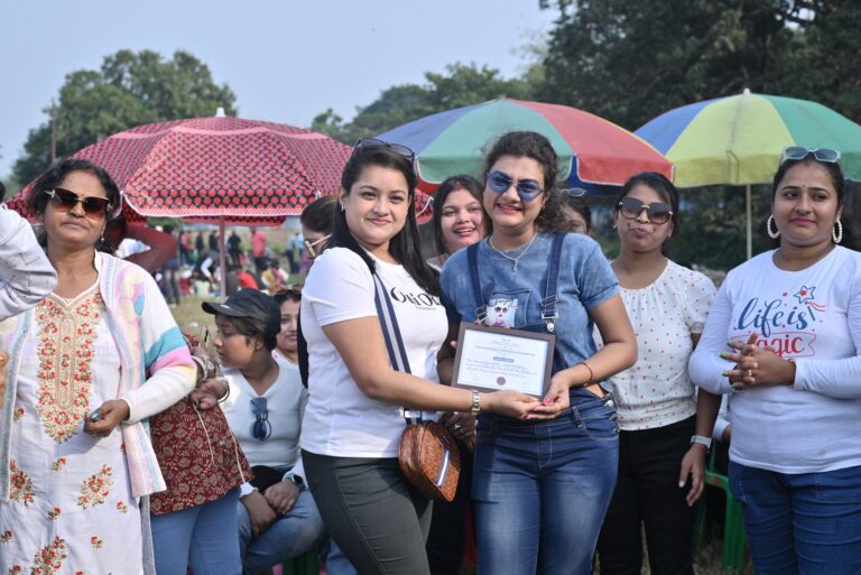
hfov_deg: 39.6
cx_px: 430
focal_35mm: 50
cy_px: 288
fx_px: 1196
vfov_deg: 27.0
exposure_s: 1/320
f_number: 5.6
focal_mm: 50
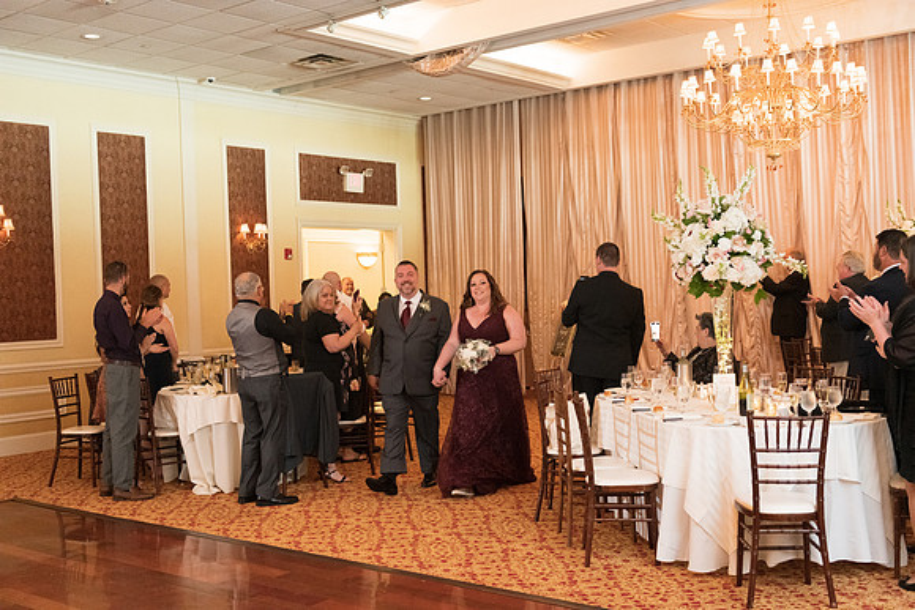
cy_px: 305
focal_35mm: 42
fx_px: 1068
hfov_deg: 46.4
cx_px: 458
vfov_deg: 31.9
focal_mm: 42
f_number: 2.8
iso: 3200
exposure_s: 1/125
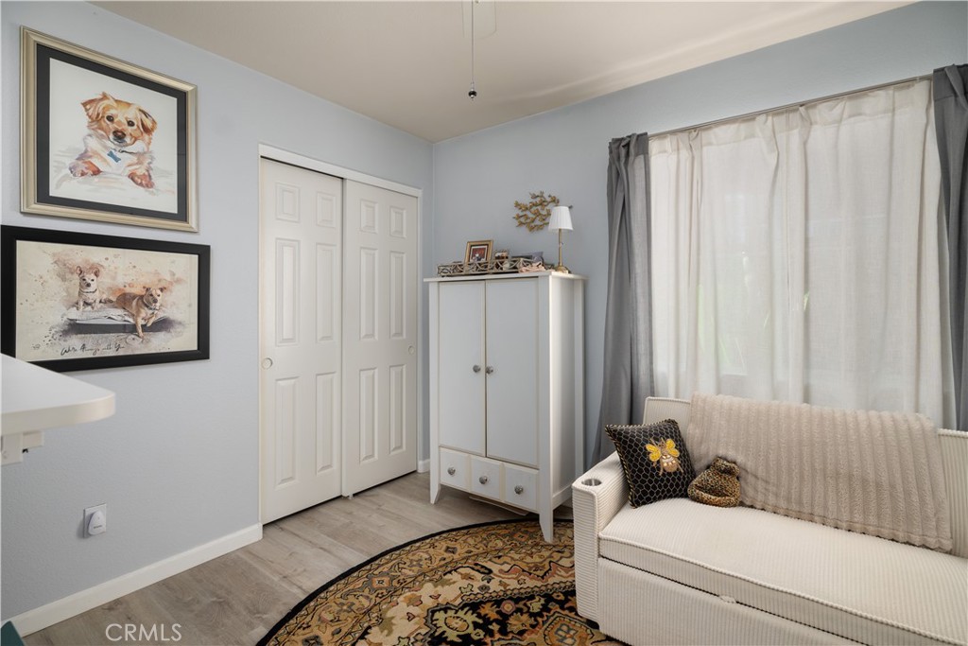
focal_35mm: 16
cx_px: 484
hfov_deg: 96.7
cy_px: 323
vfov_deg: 73.8
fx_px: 430
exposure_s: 6
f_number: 6.3
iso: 200
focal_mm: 16
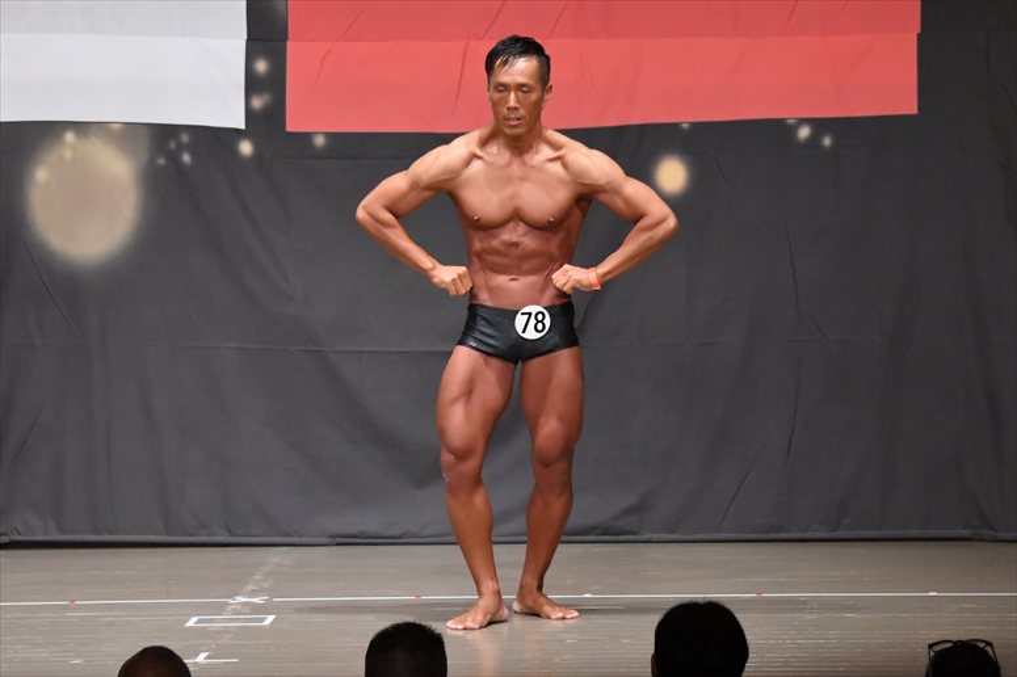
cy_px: 338
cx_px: 508
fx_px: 6353
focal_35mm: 225
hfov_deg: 9.2
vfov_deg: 6.1
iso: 8000
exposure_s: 1/400
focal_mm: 150
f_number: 5.6
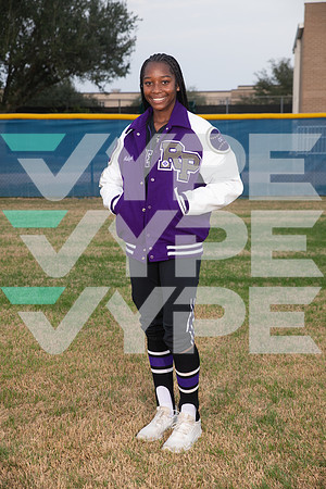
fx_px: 815
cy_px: 244
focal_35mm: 60
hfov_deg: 22.6
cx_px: 163
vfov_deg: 33.4
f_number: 6.3
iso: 320
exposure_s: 1/320
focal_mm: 60
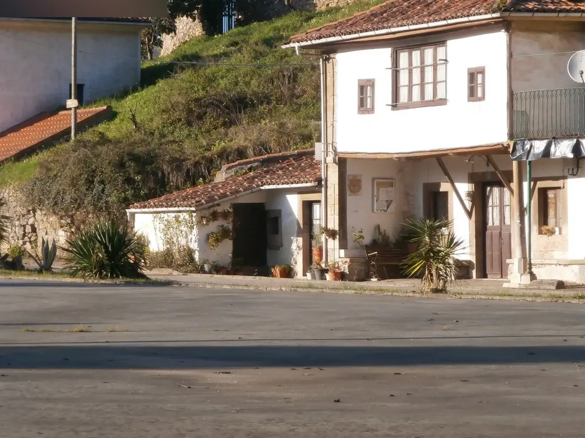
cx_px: 292
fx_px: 2197
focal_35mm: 130
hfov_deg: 15.2
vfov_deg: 11.4
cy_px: 219
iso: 80
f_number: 6.5
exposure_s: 1/125
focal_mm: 23.5
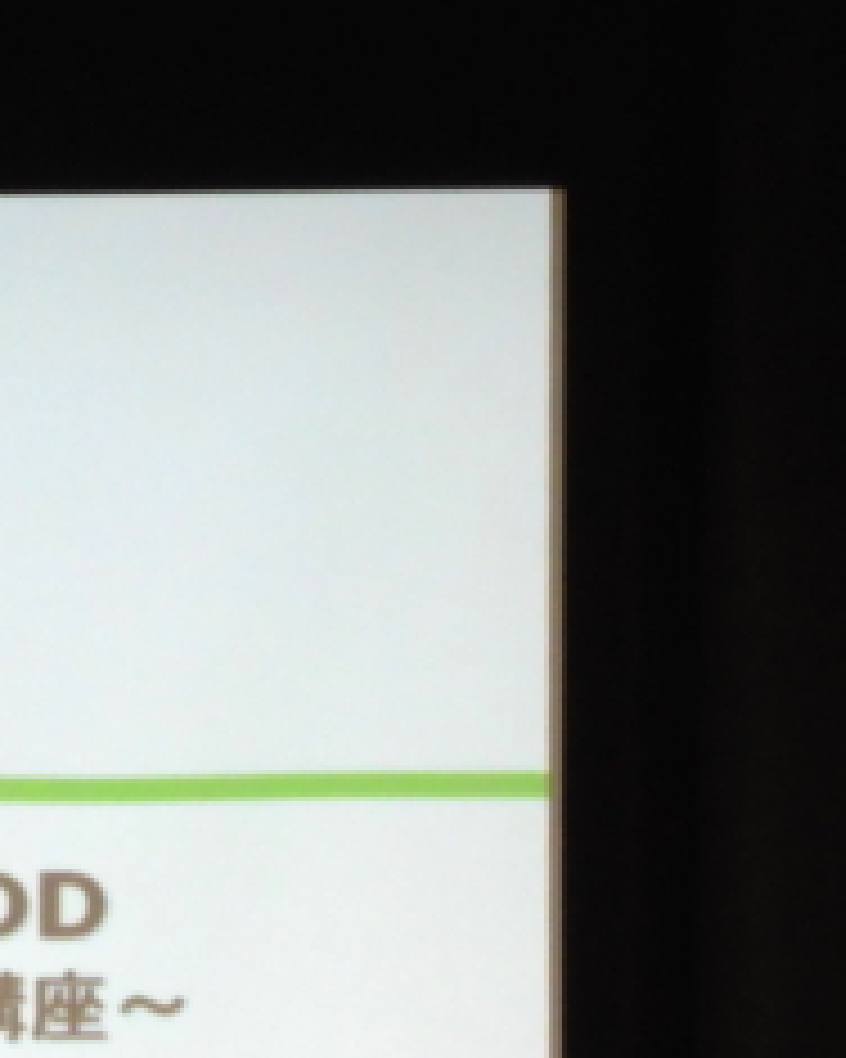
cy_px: 927
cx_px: -896
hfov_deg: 4.2
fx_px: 11330
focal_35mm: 362
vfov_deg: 5.3
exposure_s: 1/40
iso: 400
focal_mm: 19.4
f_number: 5.3
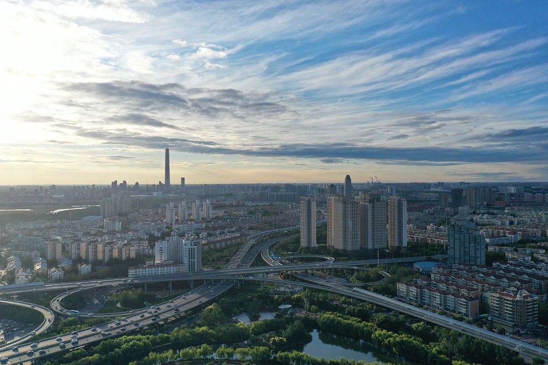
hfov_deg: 65.5
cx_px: 274
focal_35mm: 28
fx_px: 426
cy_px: 182
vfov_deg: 46.4
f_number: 4
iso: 100
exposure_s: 1/1250
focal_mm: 10.26
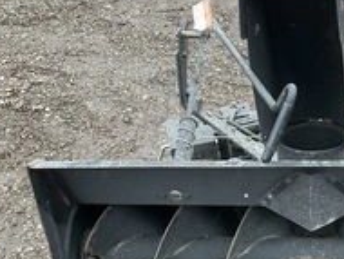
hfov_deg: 30.3
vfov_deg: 23.8
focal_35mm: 61
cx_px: 310
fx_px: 607
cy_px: 194
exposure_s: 1/122
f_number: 1.8
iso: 32
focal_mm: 3
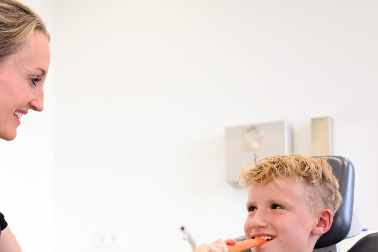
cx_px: 57
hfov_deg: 30.4
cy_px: 214
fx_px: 672
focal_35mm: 64
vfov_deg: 20.9
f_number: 3.2
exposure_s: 1/320
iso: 1250
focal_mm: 35
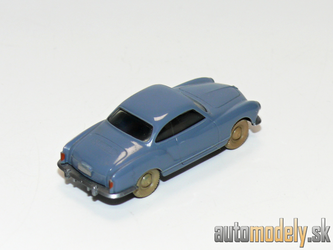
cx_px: 166
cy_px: 125
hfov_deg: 14.6
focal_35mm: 135
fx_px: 1299
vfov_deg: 11.0
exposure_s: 1/30
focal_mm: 16.1
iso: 100
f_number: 4
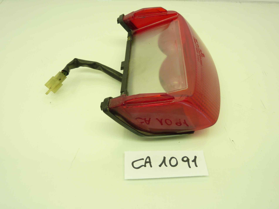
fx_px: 218
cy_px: 104
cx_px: 140
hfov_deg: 65.3
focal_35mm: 27
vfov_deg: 51.4
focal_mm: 4.1
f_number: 3.3
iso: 80
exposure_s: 1/25
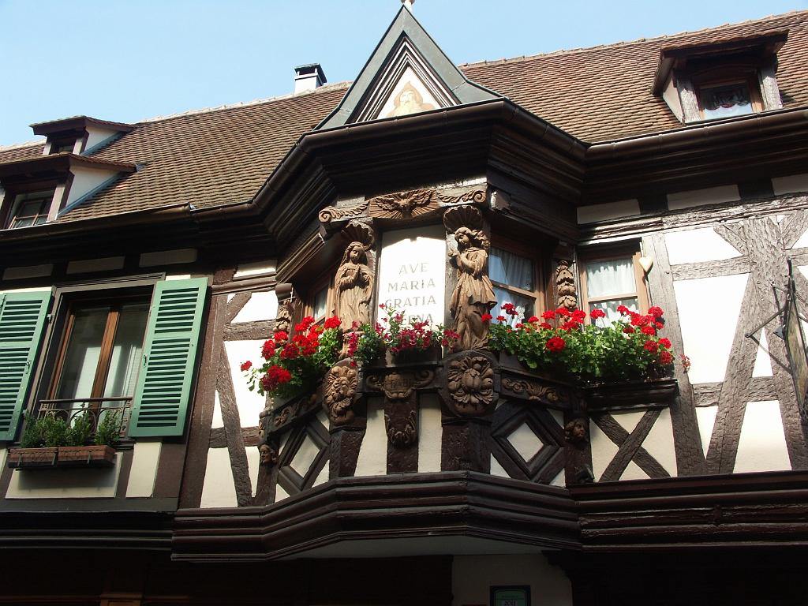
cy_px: 303
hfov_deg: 54.0
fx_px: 794
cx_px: 404
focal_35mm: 34
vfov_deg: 41.8
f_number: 5.6
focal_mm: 8.7
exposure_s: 1/100
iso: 64
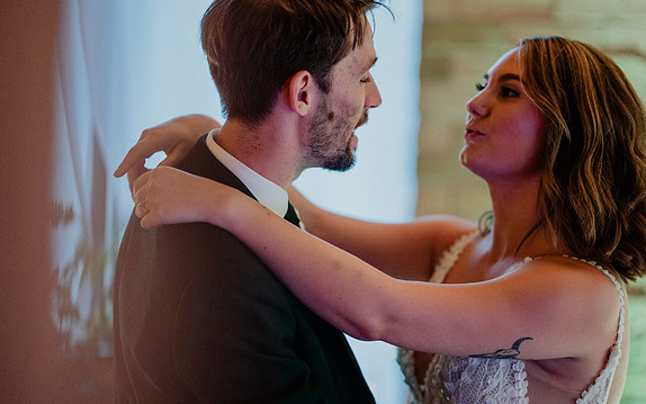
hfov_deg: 19.3
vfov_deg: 12.1
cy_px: 197
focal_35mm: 108
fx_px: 1902
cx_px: 323
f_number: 1.4
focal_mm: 105
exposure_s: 1/320
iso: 3200
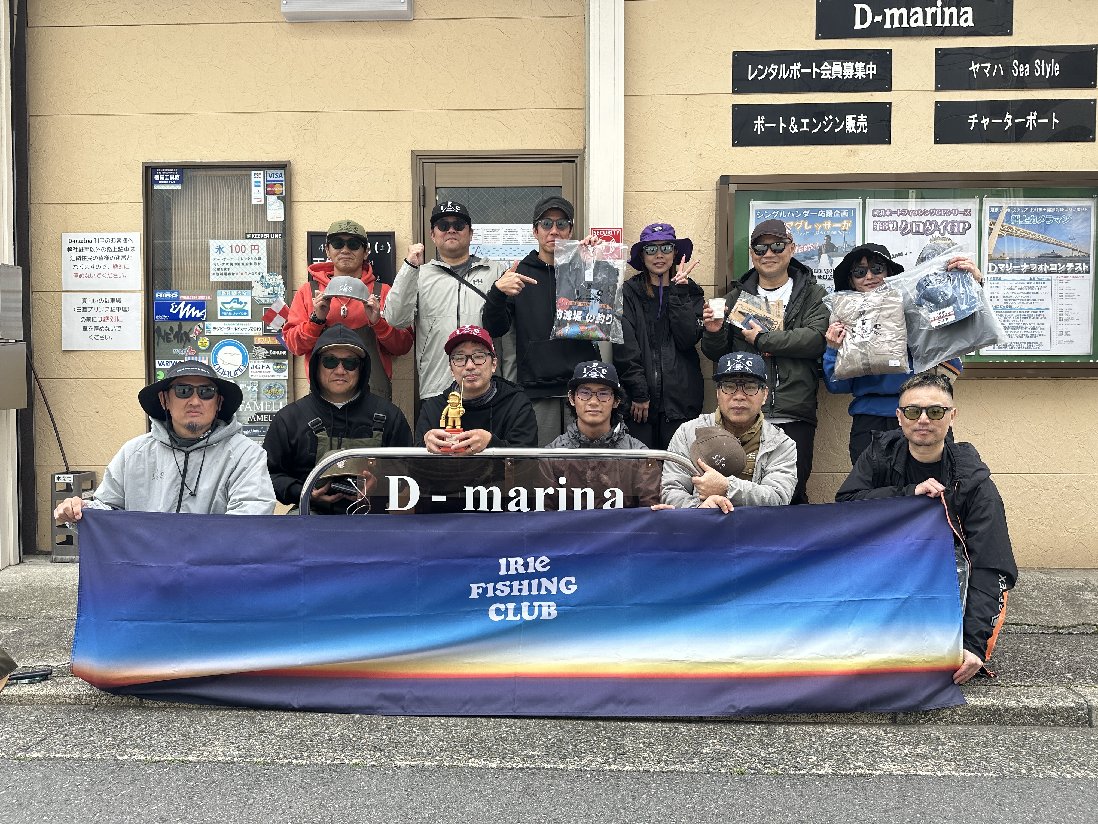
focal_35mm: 24
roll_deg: -0.4
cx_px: 549
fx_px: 761
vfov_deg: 56.8
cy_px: 412
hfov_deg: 71.6
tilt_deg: -1.6
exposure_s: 1/836
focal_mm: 6.86
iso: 80
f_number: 1.78
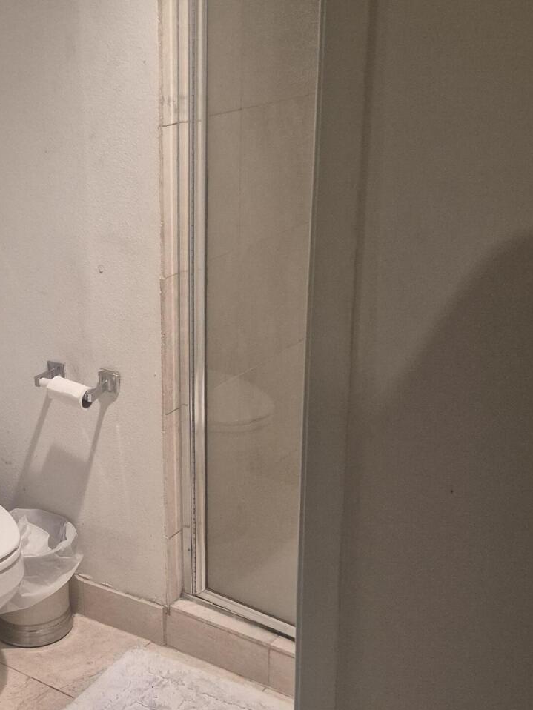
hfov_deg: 29.5
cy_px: 397
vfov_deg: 39.6
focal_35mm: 48
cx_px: 100
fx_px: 985
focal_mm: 5.4
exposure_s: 1/120
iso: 1000
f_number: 1.8
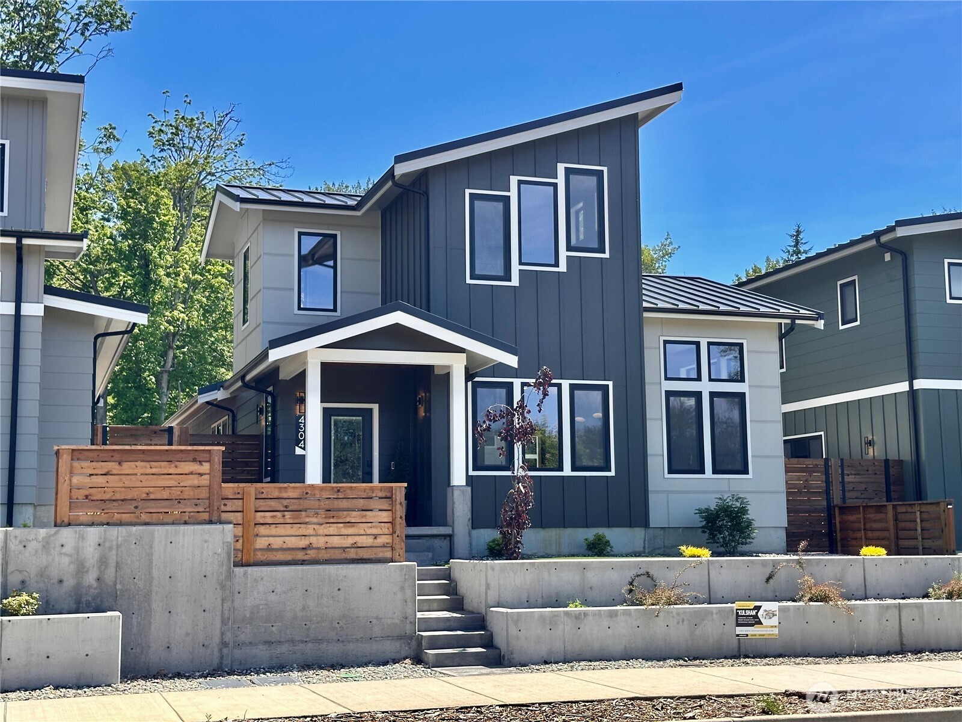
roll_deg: +0.4
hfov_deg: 39.7
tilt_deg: +7.6
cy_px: 361
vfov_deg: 30.3
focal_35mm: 48
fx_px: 1334
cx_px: 481
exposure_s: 1/2028
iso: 64
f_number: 1.78
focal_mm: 6.86
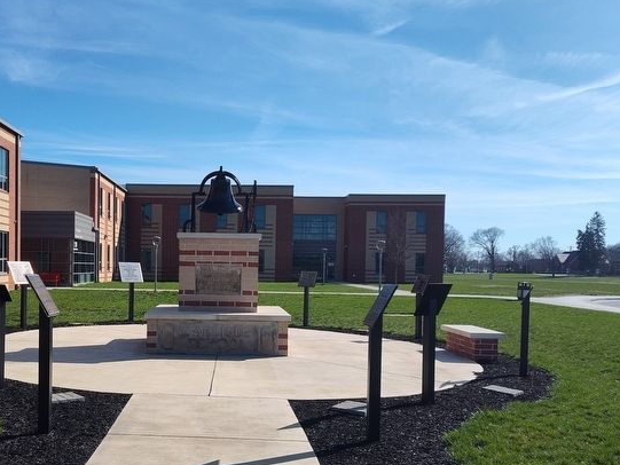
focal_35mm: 34
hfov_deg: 52.8
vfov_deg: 41.6
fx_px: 609
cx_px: 204
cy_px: 284
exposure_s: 1/1997
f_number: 1.8
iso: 100
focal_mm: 5.56
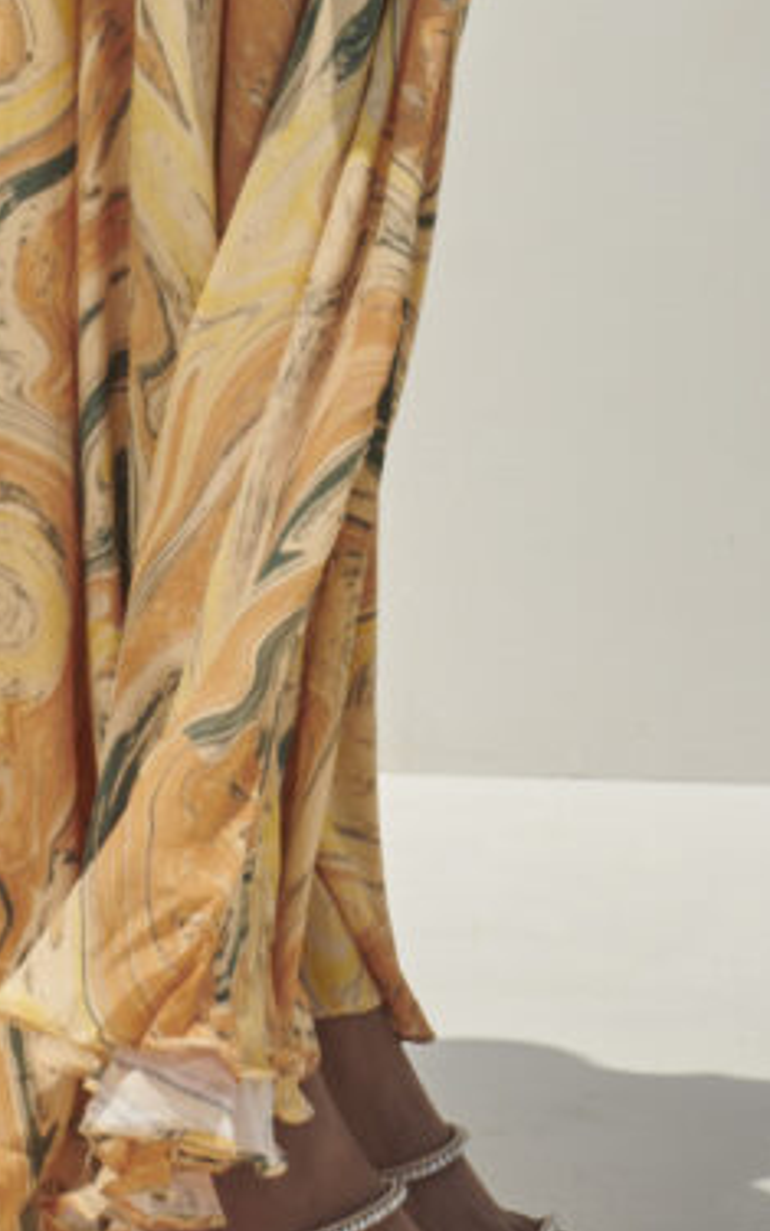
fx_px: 8159
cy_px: -2347
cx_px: 70
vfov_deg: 7.6
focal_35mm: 243
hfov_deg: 5.4
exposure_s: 1/200
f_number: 16
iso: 200
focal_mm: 35
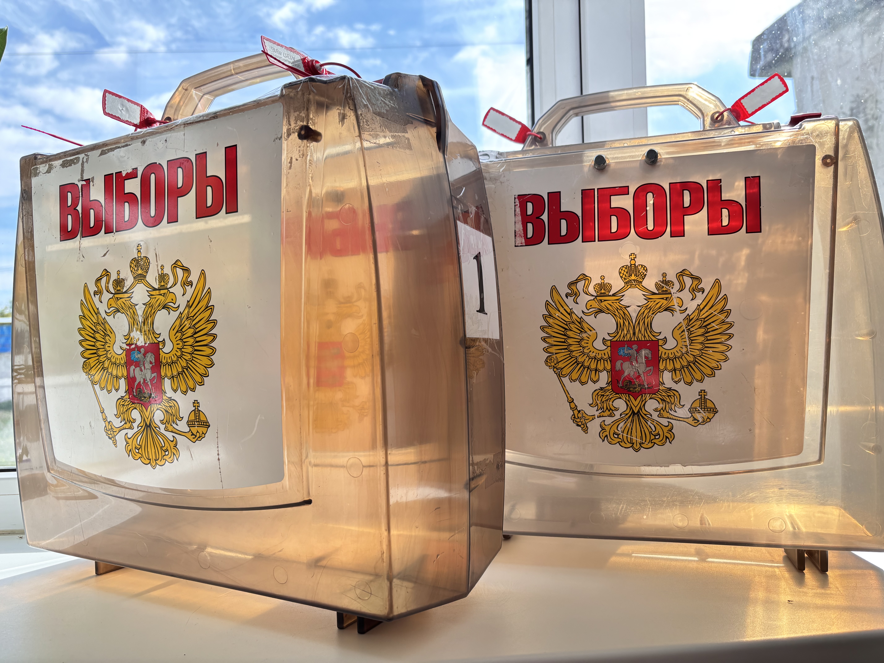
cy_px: 332
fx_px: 664
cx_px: 442
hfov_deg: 67.3
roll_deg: +1.5
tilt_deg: +0.5
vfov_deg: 53.1
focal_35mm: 26
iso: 50
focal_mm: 5.96
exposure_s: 1/363
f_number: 1.6
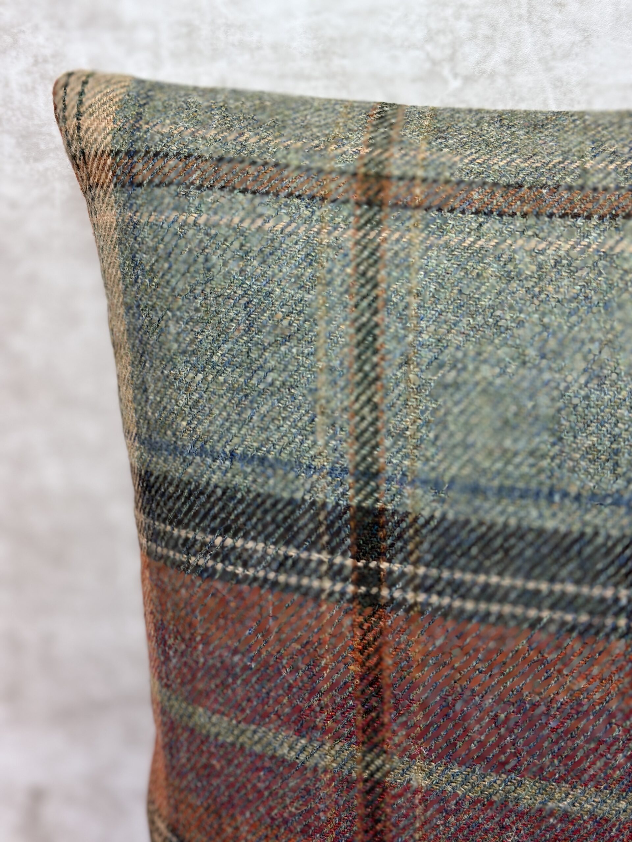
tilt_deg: -14.9
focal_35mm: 48
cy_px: 421
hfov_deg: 30.3
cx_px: 316
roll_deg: -0.1
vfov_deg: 39.7
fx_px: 1168
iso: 64
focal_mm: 6.86
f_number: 1.78
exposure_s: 1/159
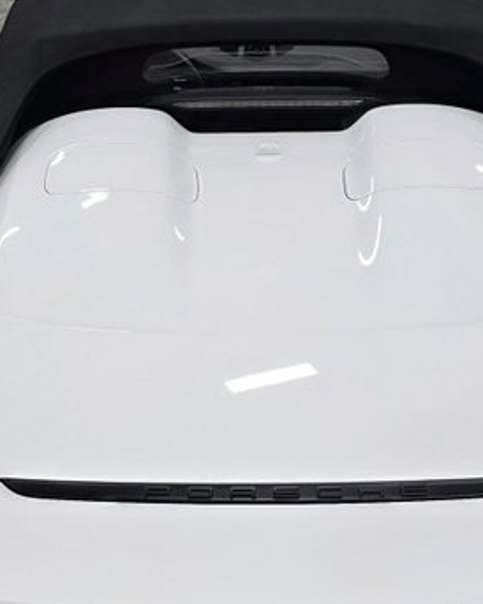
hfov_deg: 22.8
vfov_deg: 28.1
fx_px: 1198
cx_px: 263
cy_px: 417
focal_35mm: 67
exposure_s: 1/120
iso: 160
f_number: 1.7
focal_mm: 6.3
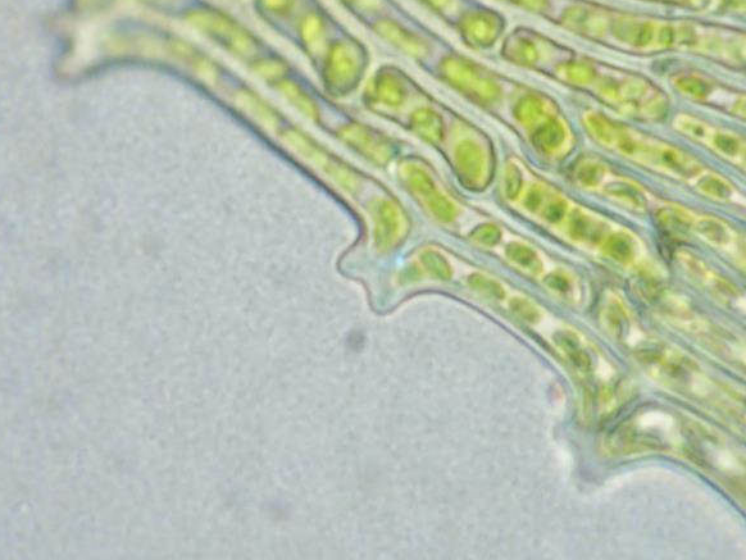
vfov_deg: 21.9
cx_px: 397
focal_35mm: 67
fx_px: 1444
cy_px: 263
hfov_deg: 29.0
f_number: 3.6
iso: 320
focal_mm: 11.01
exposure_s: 1/60
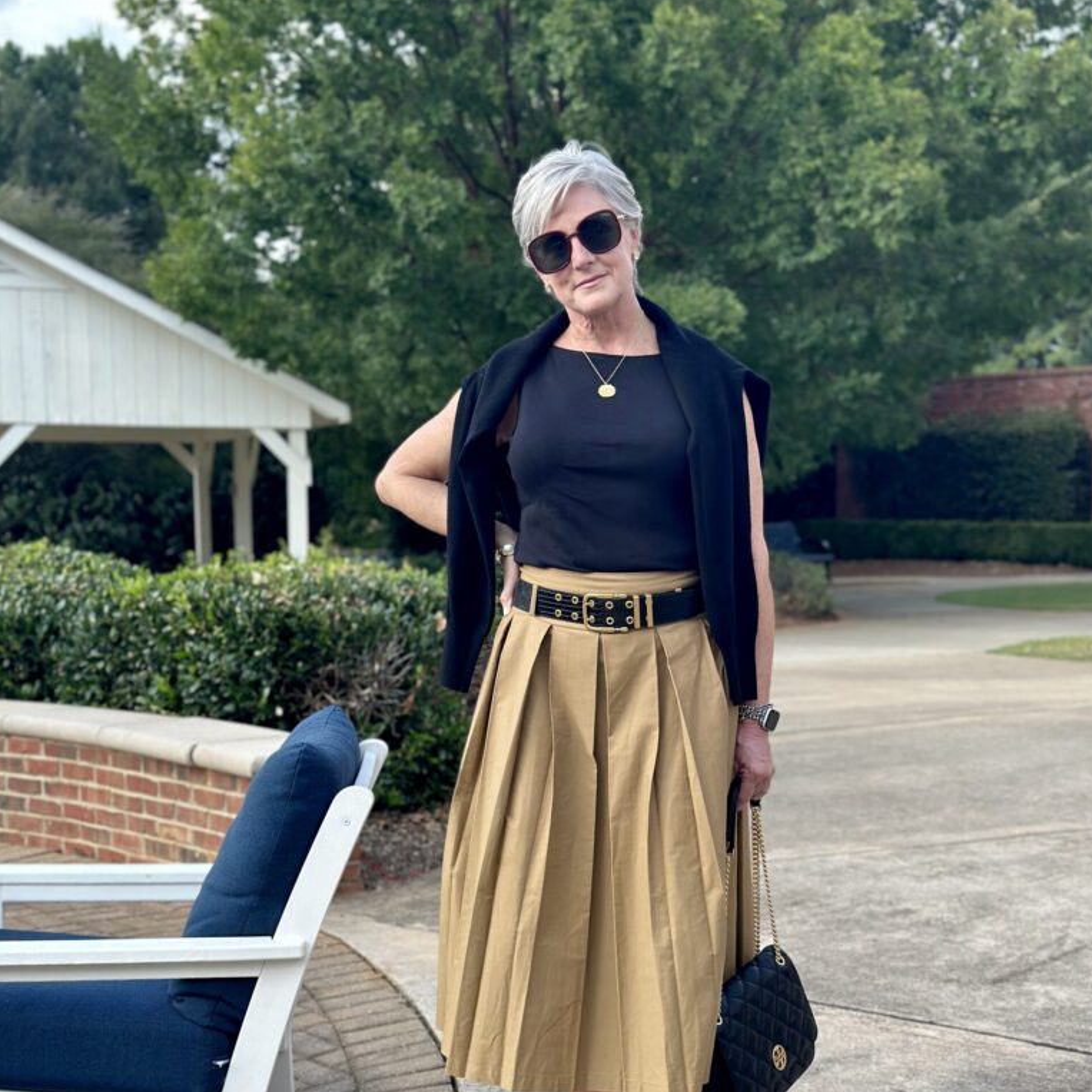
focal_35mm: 57
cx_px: 547
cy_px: 728
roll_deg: -0.5
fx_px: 2034
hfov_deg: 30.0
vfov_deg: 29.8
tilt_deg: -7.0
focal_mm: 6.86
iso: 80
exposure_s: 1/740
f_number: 1.78
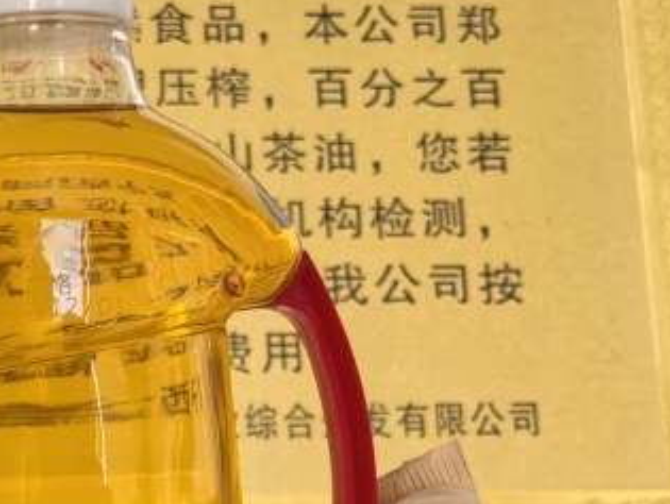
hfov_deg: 18.0
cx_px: -121
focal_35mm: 104
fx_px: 2015
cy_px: 549
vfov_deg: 14.0
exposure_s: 1/50
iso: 125
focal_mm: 5.52
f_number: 1.9
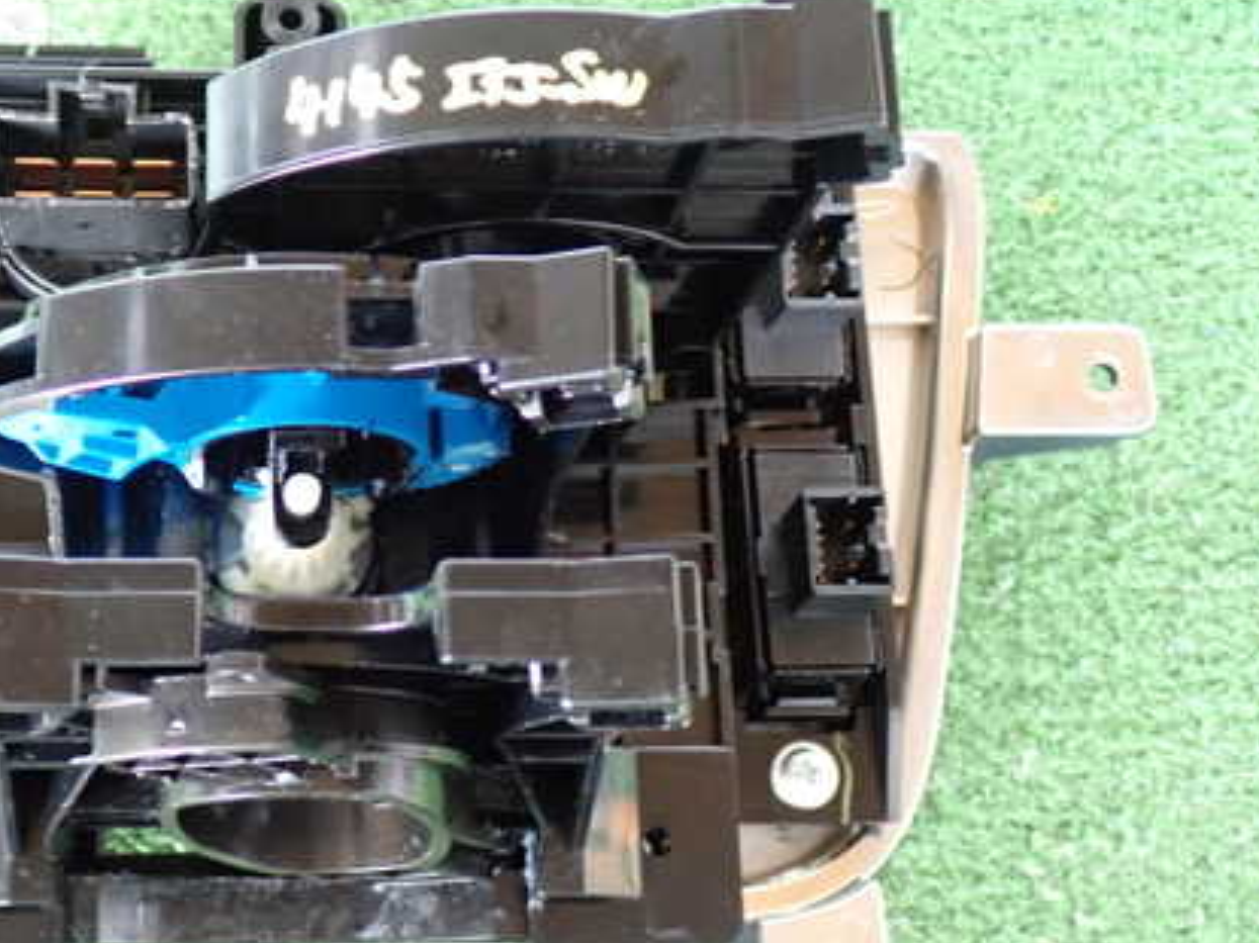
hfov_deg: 34.6
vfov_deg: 26.5
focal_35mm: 55
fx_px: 2000
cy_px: 540
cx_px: 416
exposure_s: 1/30
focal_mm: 6.83
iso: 800
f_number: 2.7
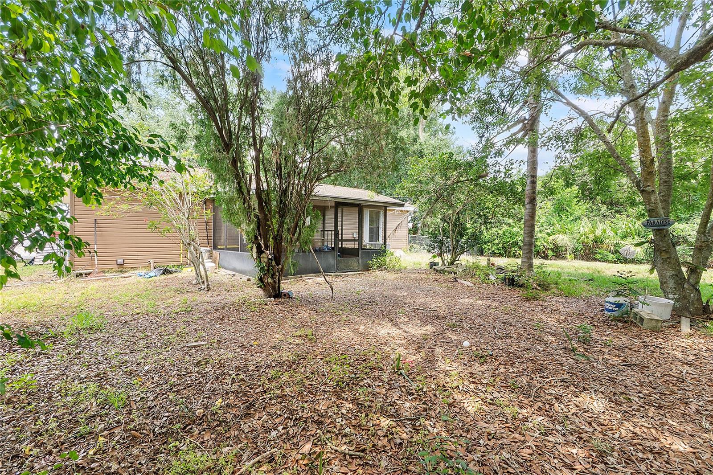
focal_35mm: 15
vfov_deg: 77.3
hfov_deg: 100.4
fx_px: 297
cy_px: 238
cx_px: 356
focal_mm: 10
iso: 100
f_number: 11
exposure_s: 1/13
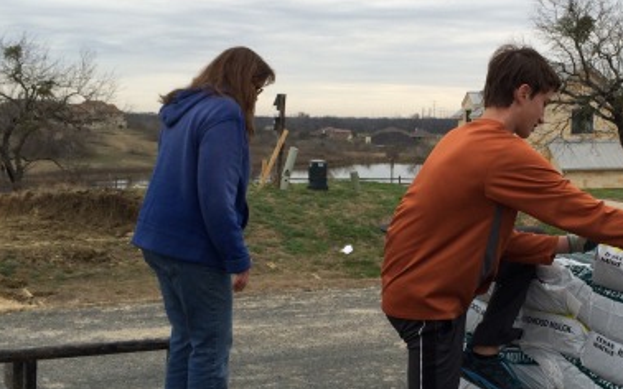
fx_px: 883
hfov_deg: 38.3
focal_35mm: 52
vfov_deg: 24.8
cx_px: 433
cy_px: 209
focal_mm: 4.15
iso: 32
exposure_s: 1/760
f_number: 2.2
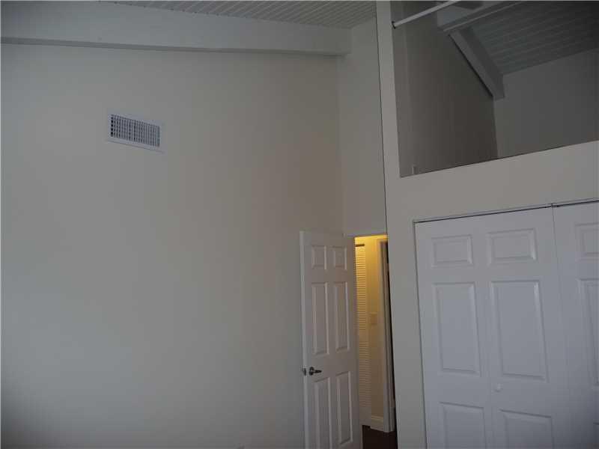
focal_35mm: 28
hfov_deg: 63.4
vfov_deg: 49.7
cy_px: 224
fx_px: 485
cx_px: 300
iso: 125
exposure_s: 1/30
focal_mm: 4.7
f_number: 3.3
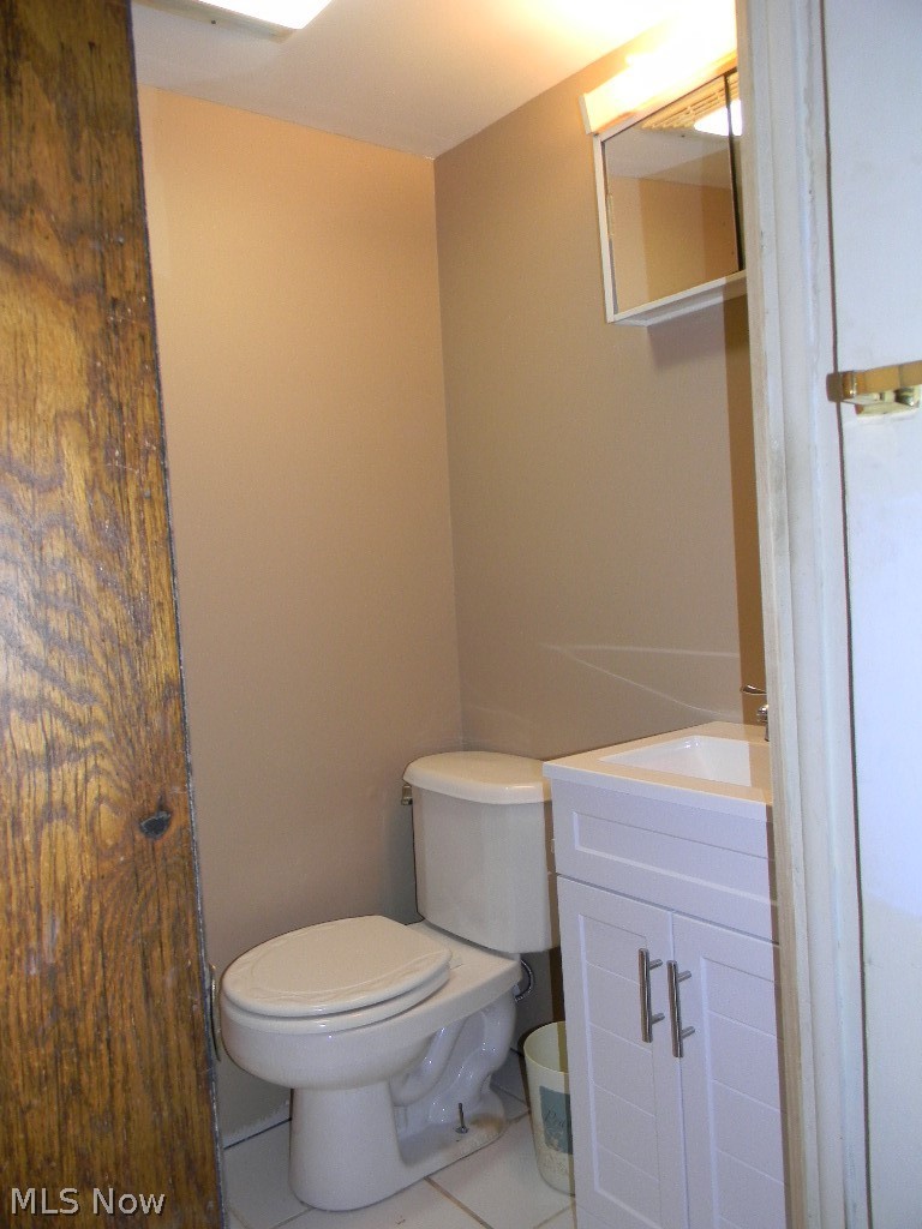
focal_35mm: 28
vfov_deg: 63.4
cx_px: 461
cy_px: 614
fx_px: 994
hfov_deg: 49.7
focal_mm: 5
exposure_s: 1/28.7
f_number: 3.5
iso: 200
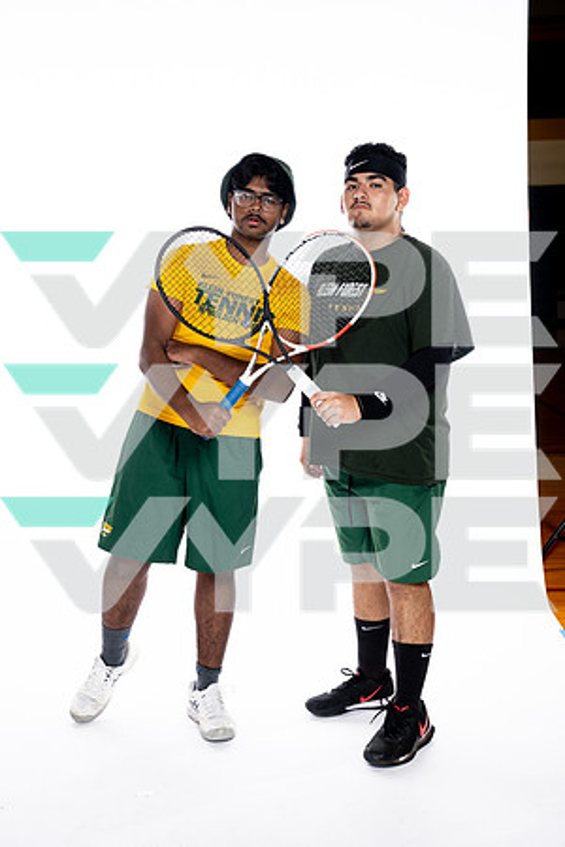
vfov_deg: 39.6
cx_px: 282
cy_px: 424
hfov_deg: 27.0
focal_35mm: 50
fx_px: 1177
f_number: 5.6
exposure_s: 1/250
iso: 400
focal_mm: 50
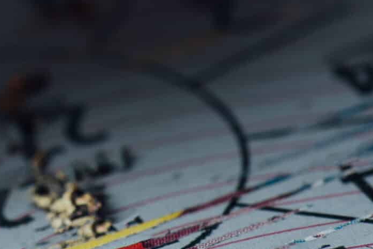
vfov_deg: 3.6
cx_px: -213
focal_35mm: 385
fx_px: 3990
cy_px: 41
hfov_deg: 5.3
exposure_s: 1/200
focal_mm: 105
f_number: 10
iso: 100
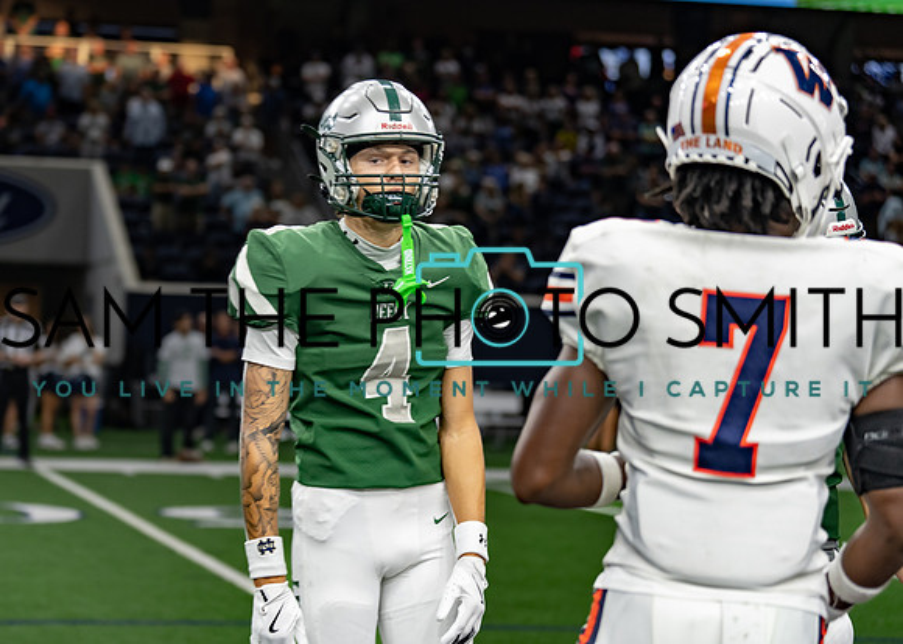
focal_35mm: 99
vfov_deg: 14.5
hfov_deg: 20.2
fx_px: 2528
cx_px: 338
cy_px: 374
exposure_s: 1/320
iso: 1000
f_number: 2.8
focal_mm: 79
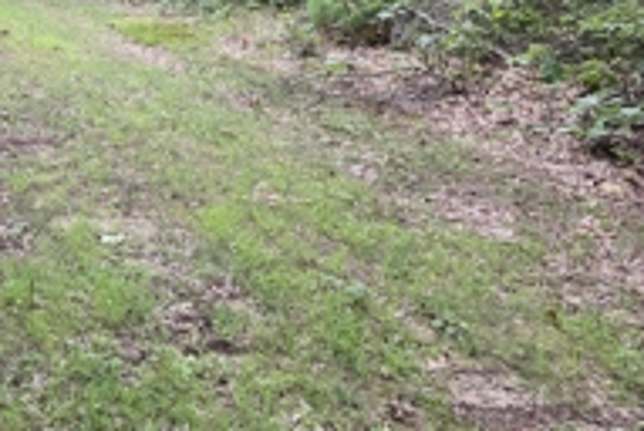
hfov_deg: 35.6
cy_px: -30
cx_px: -7
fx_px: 896
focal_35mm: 50
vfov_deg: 25.3
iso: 320
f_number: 1.7
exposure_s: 1/120
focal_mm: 6.3
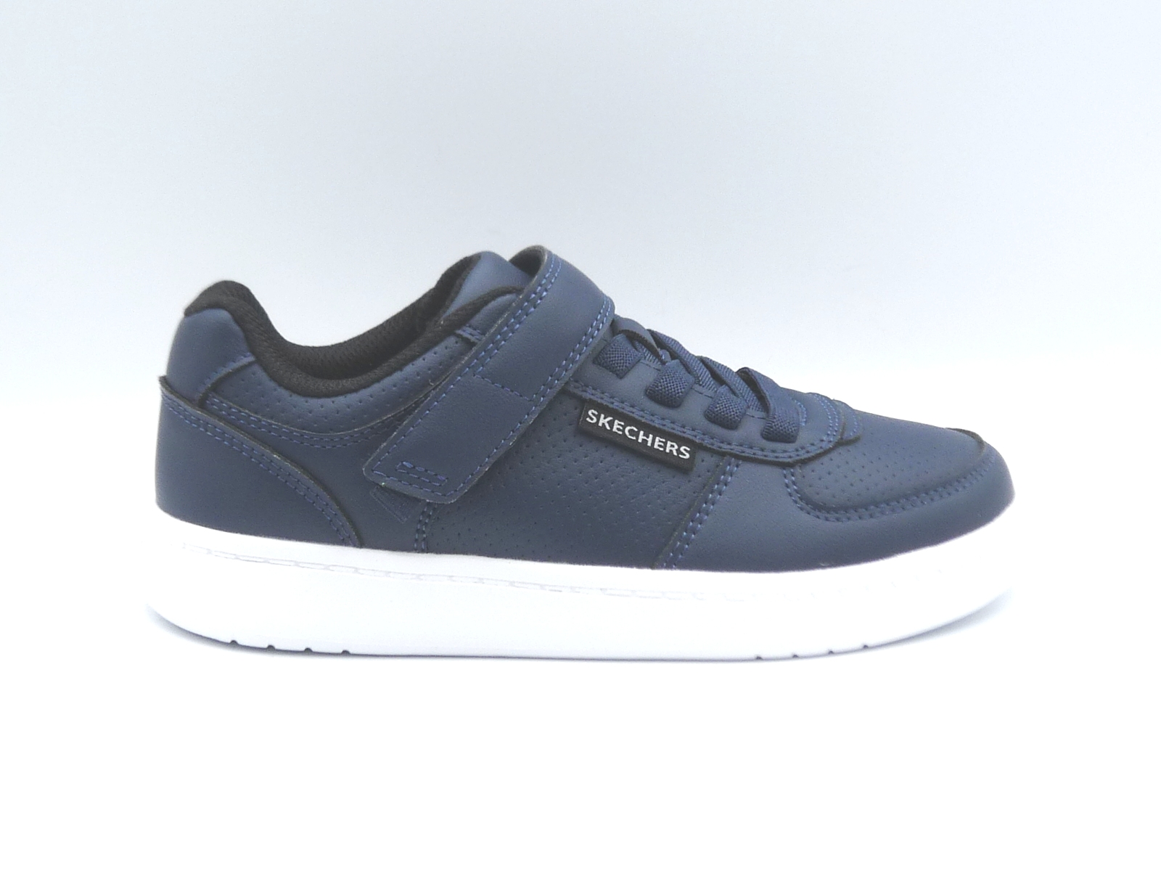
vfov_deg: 22.3
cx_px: 580
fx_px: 2214
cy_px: 436
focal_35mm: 66
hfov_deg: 29.4
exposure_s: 1/200
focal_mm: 6.6
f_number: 4.5
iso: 100
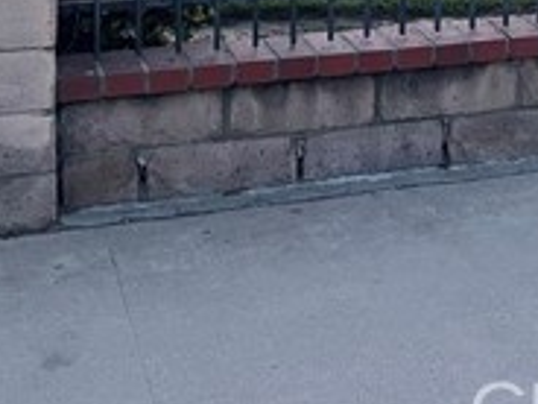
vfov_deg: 15.3
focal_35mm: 87
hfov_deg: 22.2
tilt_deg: -5.8
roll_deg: -1.3
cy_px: -252
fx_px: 1352
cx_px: 444
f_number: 1.6
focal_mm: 5.1
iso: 250
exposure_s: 1/60
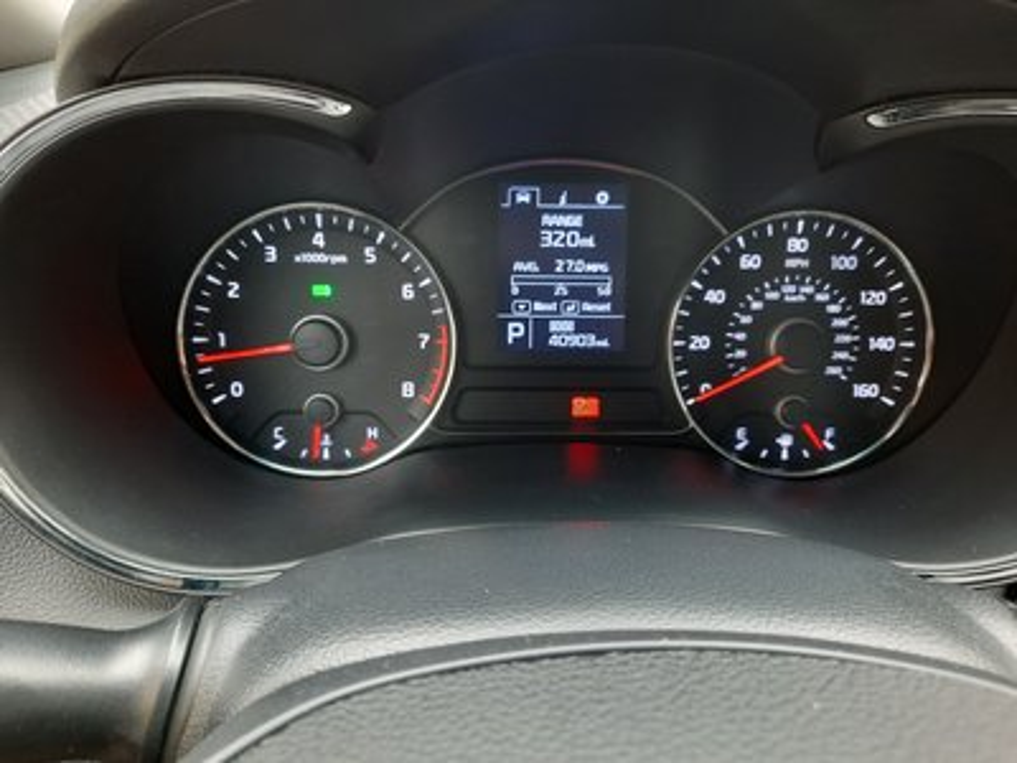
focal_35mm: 25
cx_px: 508
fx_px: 734
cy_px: 382
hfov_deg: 69.4
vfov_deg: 54.9
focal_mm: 4.6
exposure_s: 1/30
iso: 250
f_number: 2
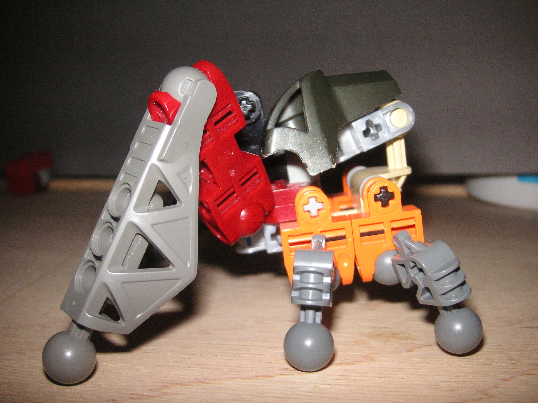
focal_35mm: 37
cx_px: 269
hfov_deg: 50.1
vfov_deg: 38.7
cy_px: 202
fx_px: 575
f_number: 6.7
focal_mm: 6.1
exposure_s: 1/180
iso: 160
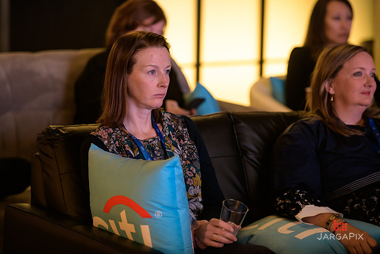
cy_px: 127
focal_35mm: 150
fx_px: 1584
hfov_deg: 13.7
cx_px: 190
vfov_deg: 9.2
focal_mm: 150
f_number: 3.2
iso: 1600
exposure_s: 1/60
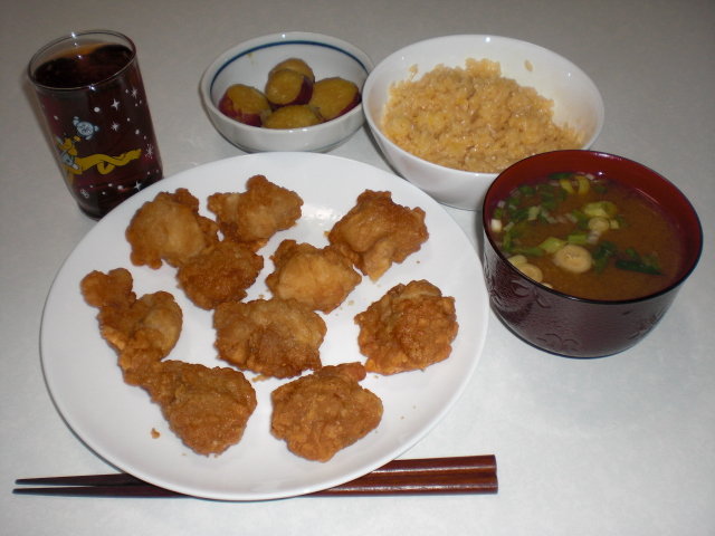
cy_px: 268
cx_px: 358
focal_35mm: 38
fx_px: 785
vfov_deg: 37.7
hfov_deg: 49.0
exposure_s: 1/60
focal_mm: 6.3
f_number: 3.1
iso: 100
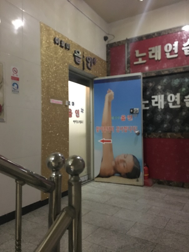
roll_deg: +1.0
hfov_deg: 48.2
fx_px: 211
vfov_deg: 61.7
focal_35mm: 29
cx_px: 94
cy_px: 126
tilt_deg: +1.6
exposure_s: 1/15
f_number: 2.2
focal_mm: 4.15
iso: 500
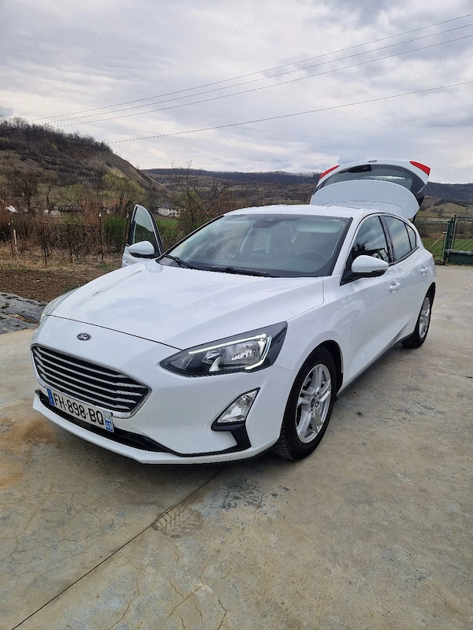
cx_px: 236
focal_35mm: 23
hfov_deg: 58.9
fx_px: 419
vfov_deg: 73.9
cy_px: 315
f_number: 1.8
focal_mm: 5.4
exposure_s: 1/1111
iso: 50
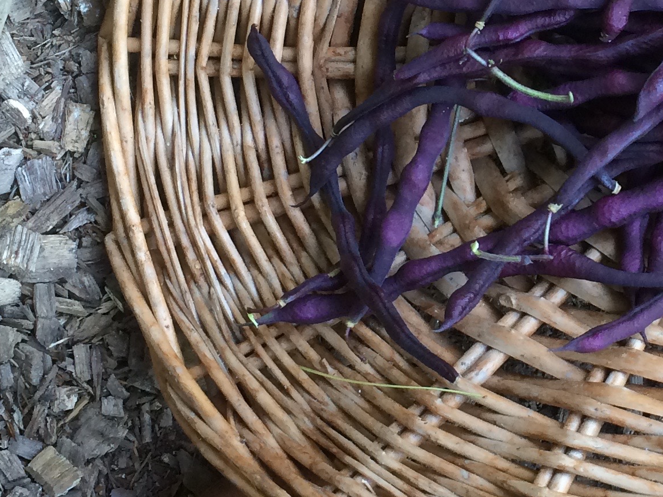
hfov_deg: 23.2
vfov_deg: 17.9
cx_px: 594
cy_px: 140
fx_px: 1571
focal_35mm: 82
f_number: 2.2
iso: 50
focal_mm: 4.15
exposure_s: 1/30
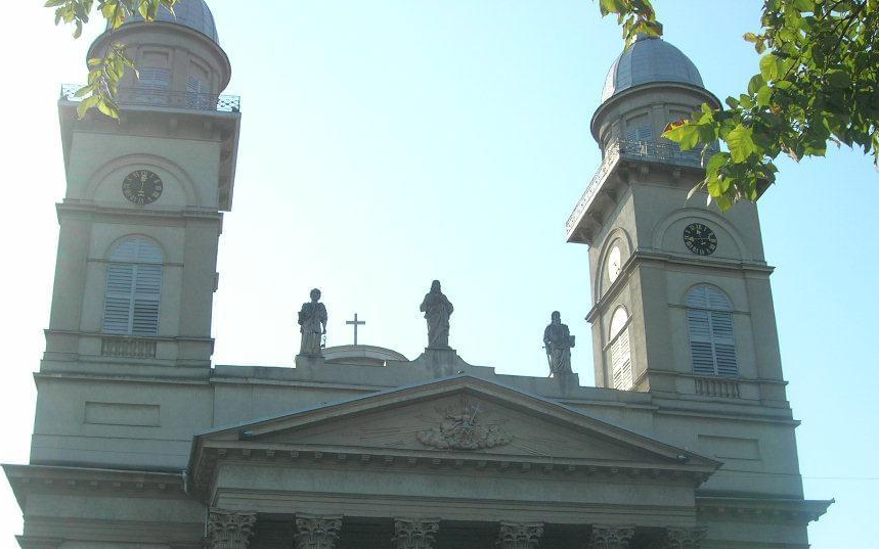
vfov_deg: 26.7
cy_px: 384
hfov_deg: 41.8
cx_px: 439
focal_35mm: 48
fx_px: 1150
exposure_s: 1/484
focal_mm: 7.8
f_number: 4.8
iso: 64
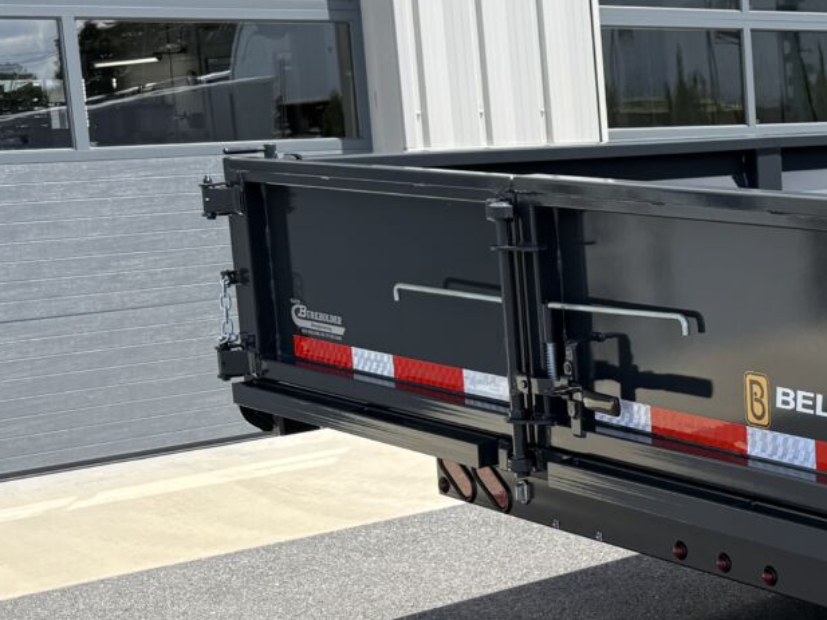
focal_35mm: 70
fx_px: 1673
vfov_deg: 21.0
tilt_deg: -8.1
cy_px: 336
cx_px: 1059
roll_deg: +1.3
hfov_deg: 24.4
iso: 80
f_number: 1.78
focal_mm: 6.76
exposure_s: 1/2053
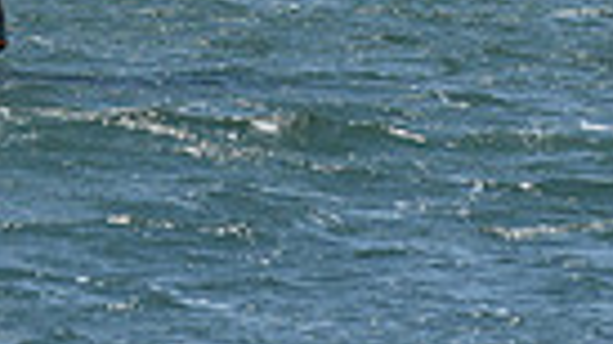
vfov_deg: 2.6
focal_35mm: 451
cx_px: -213
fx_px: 7329
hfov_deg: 4.8
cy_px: -867
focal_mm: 102
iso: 250
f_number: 7.1
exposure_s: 1/1250
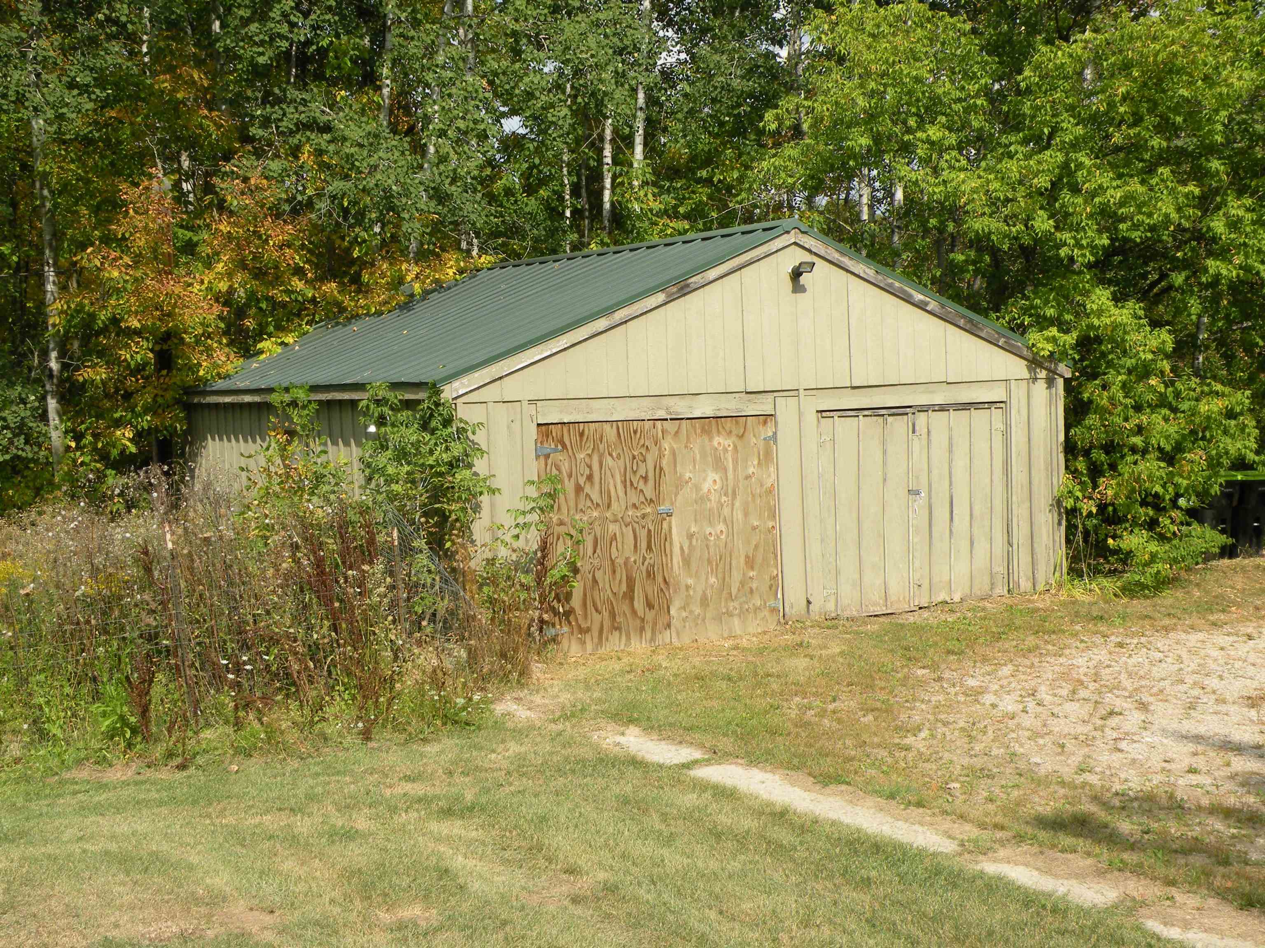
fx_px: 1535
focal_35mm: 42
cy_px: 474
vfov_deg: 34.3
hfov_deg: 44.8
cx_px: 632
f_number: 6.3
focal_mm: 7.4
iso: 64
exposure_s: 1/293
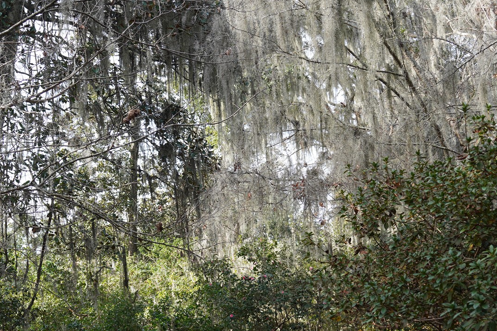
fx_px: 1035
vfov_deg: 18.1
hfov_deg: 27.0
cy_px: 234
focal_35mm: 75
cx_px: 255
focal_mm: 40
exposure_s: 1/100
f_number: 7.1
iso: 200
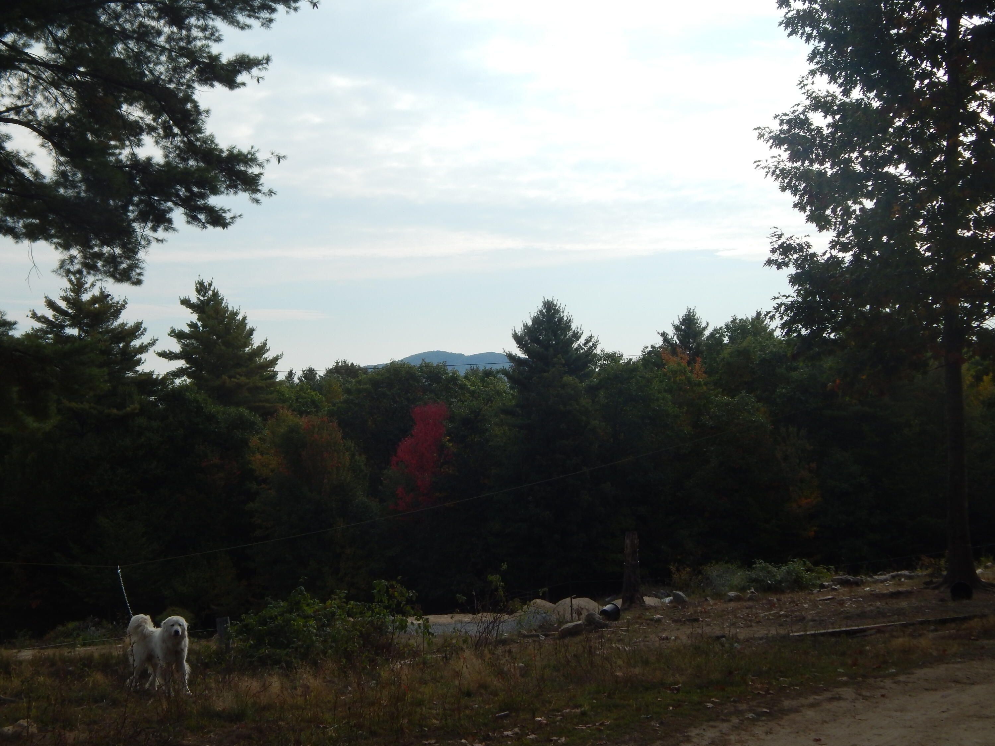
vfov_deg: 29.7
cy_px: 373
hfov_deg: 38.9
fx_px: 1408
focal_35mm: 49
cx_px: 498
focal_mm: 8.6
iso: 125
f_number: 3.7
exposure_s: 1/1500
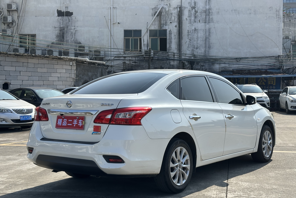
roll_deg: +0.3
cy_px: 97
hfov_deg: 39.6
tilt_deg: +0.0
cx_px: 148
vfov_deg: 27.0
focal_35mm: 50
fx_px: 411
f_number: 1.78
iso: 64
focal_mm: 6.86
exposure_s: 1/4367
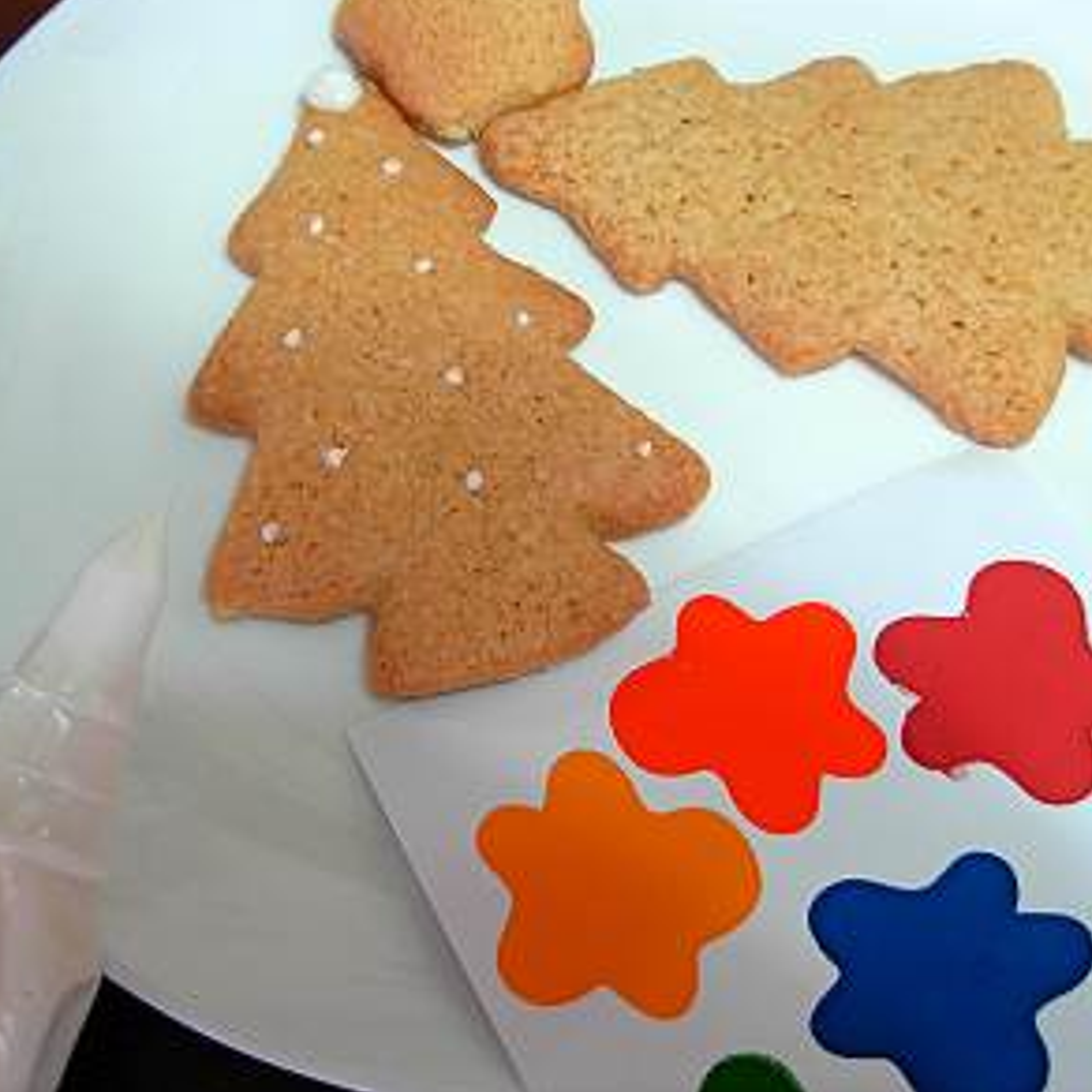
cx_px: 527
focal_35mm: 46
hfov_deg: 36.8
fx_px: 1642
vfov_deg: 36.8
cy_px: 535
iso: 79
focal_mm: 6.3
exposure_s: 1/6.9
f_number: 2.9
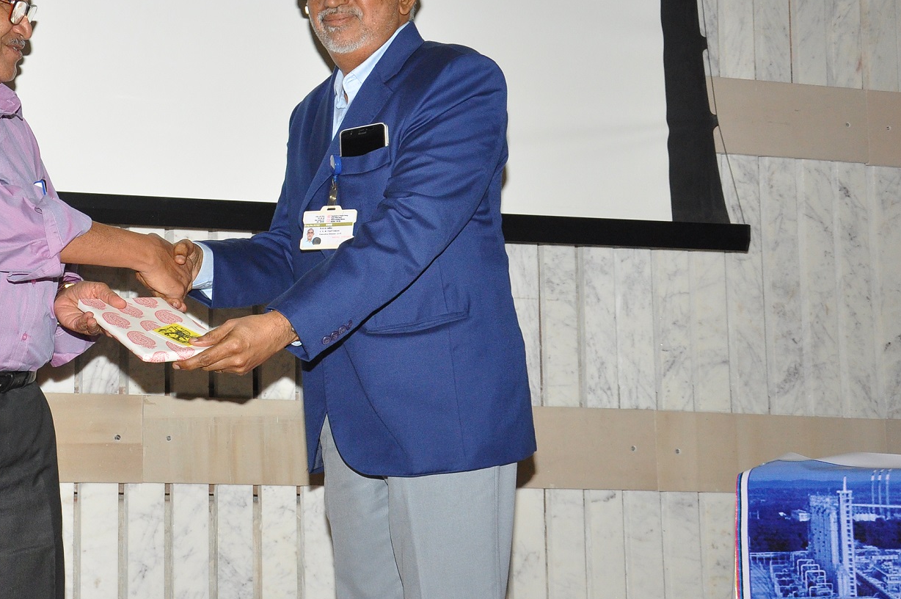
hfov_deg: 25.8
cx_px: 161
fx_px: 1925
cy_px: 240
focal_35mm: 77
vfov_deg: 17.7
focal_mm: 30
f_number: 7.1
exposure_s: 1/125
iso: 1000
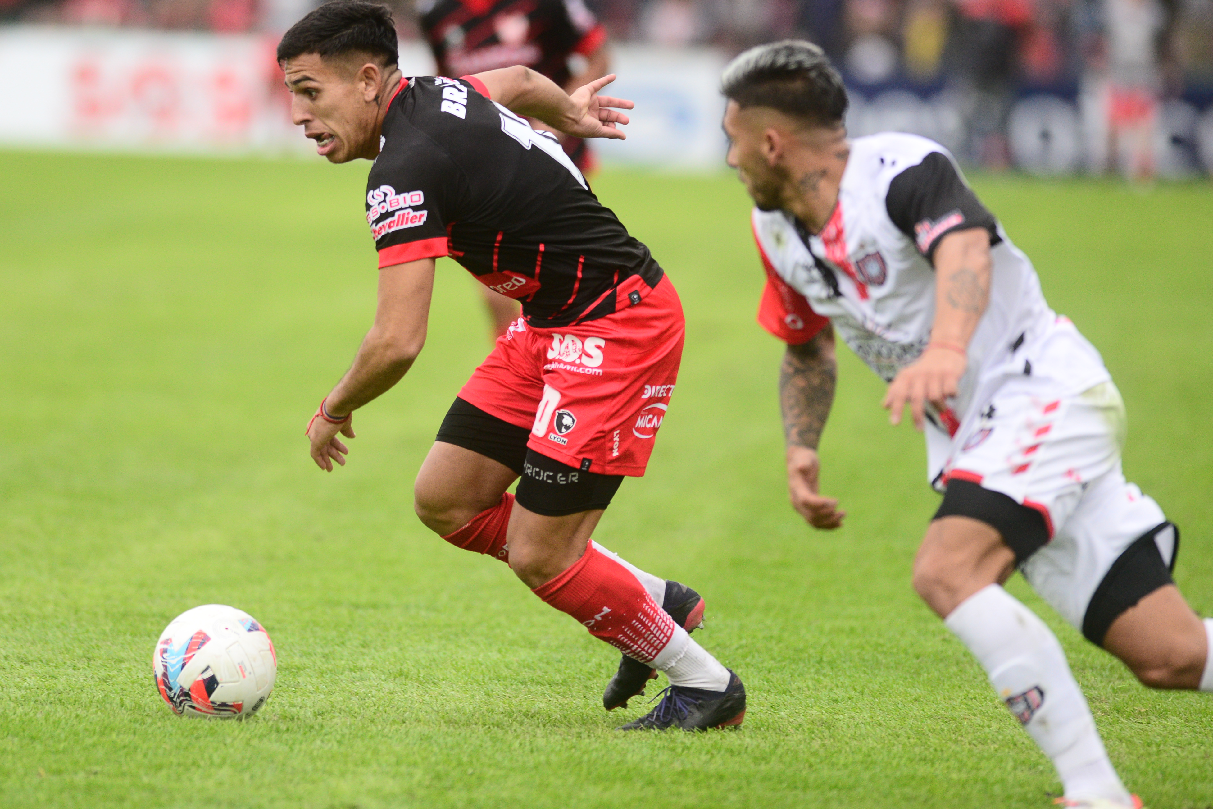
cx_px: 464
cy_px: 293
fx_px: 14285
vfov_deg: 3.2
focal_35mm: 424
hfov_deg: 4.9
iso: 1000
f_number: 2.8
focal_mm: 300
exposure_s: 1/2500
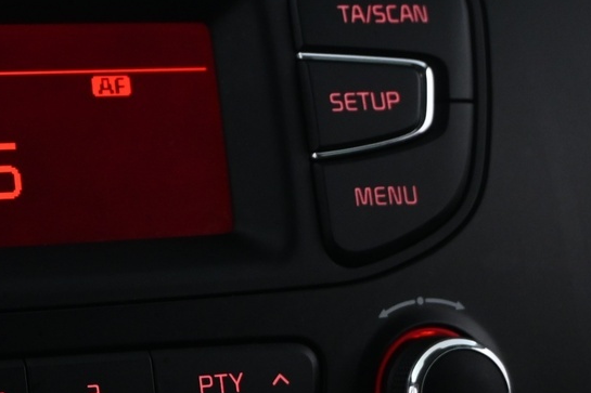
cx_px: -69
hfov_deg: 18.0
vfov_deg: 12.5
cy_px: 158
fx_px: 1793
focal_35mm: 109
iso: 1000
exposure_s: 1/15
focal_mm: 24.5
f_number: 4.2
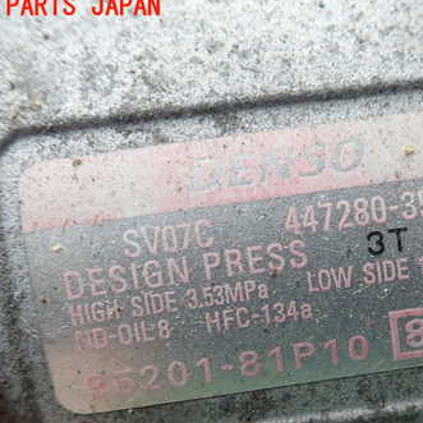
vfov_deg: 35.1
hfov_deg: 34.7
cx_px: 312
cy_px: 279
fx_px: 664
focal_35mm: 48
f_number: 2.3
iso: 640
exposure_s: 1/125
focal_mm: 5.5
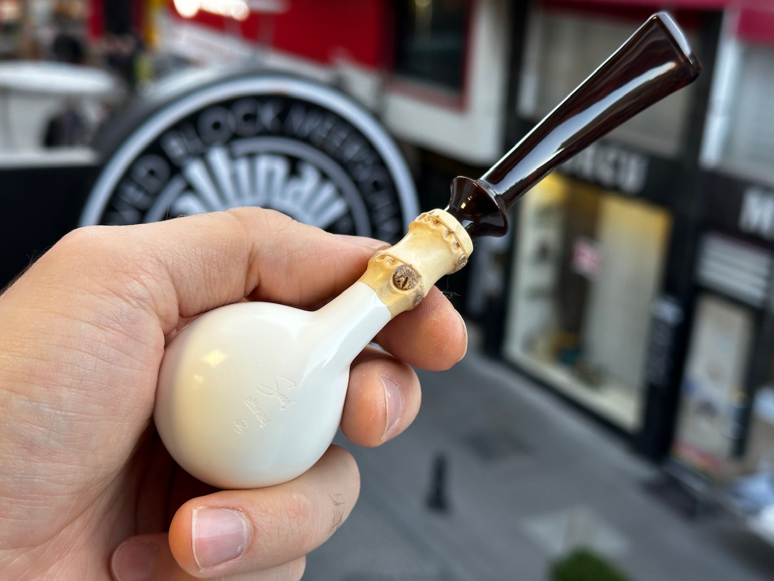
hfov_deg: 39.7
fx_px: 1073
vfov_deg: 30.3
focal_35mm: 48
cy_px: 290
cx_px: 387
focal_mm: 6.86
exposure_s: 1/113
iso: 40
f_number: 1.78
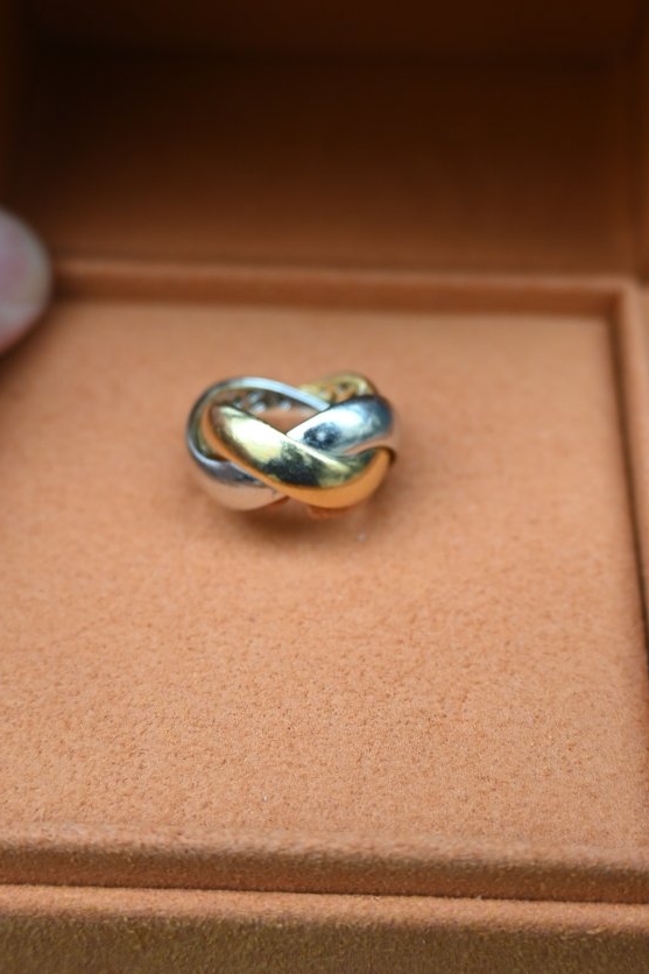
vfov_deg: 35.0
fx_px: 1544
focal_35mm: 57
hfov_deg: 23.7
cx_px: 375
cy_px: 495
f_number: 4
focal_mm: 26.5
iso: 200
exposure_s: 1/250
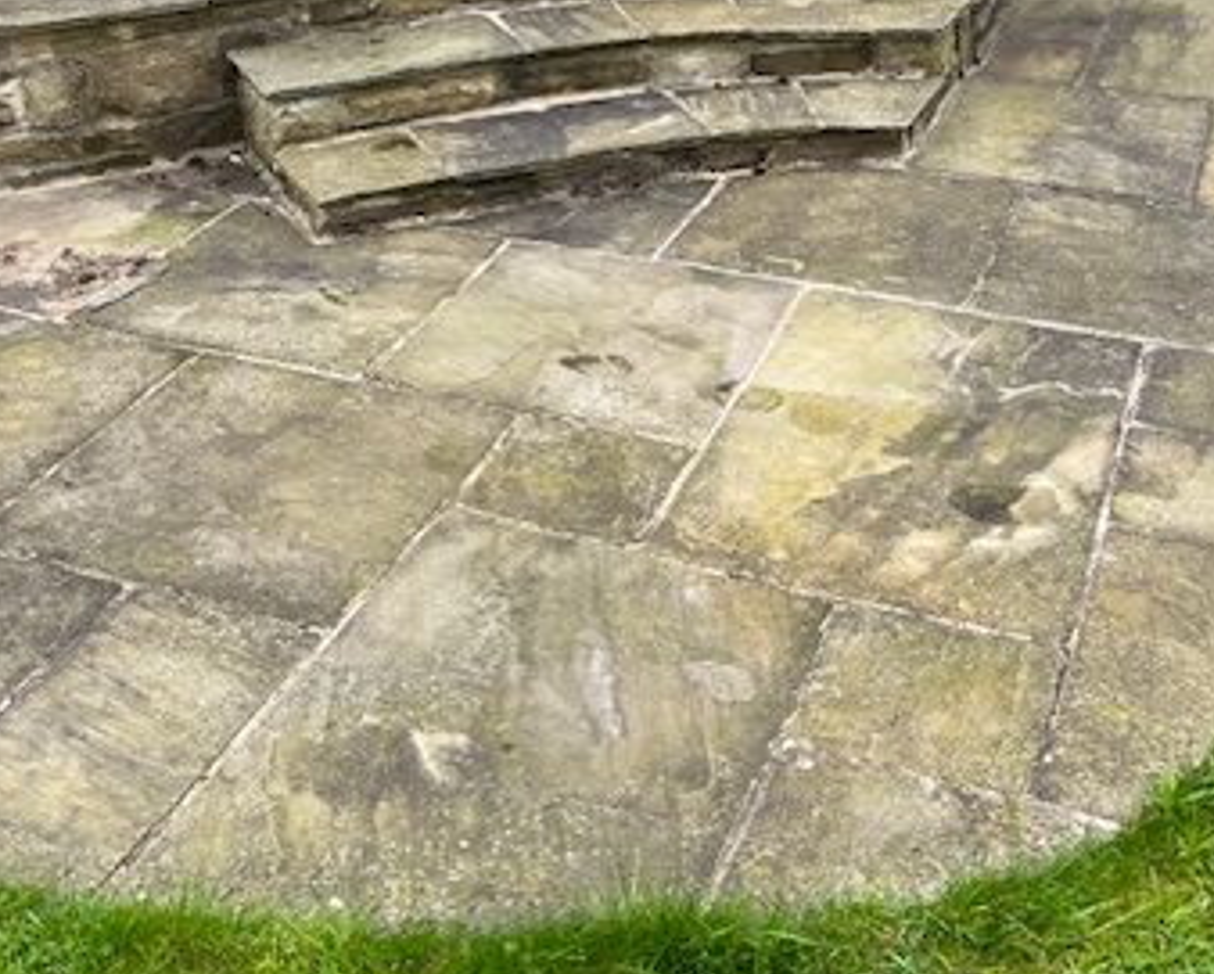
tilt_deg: -22.9
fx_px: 1726
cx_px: 596
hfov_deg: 38.7
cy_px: 187
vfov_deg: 30.7
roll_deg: +1.6
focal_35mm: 48
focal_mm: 5.1
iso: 40
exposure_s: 1/152
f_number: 1.6
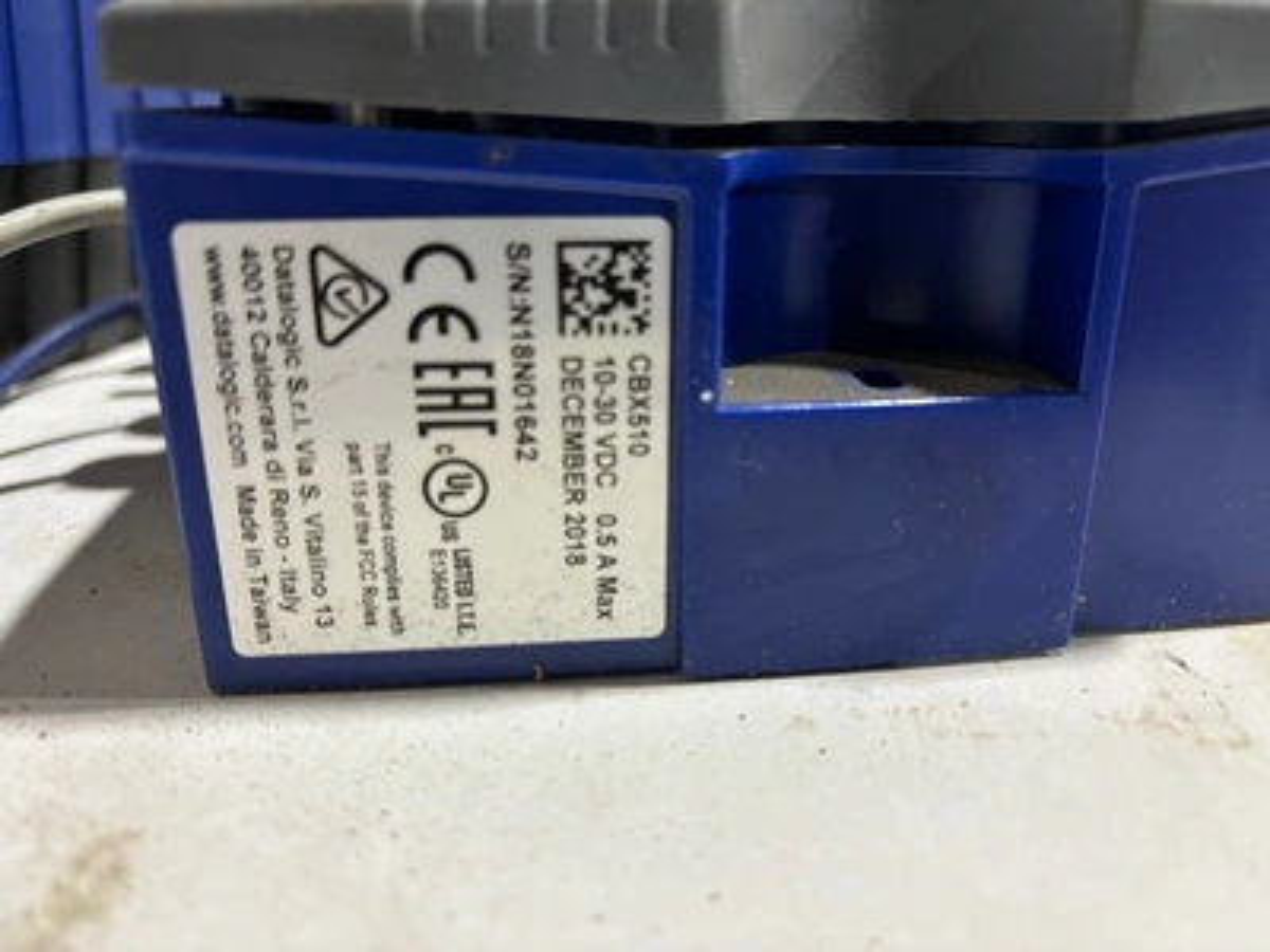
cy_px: 476
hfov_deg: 67.3
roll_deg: +0.2
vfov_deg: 53.1
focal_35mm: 26
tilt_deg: -20.2
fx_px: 954
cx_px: 635
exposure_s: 1/60
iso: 250
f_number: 1.6
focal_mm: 5.96
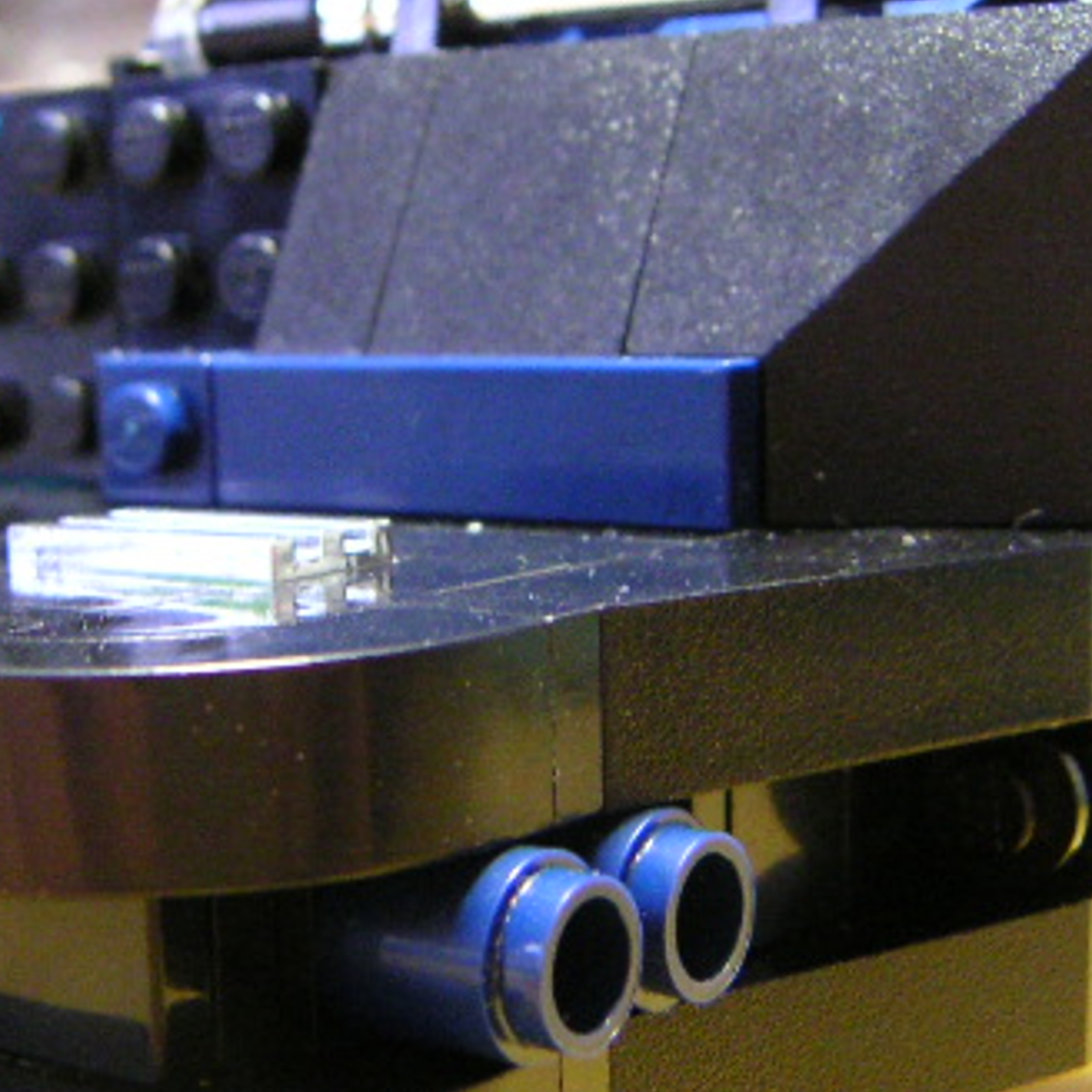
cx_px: 386
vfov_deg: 25.0
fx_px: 2463
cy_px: 636
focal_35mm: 69
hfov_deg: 24.9
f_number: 2.9
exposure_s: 1/20
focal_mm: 5.3
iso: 400
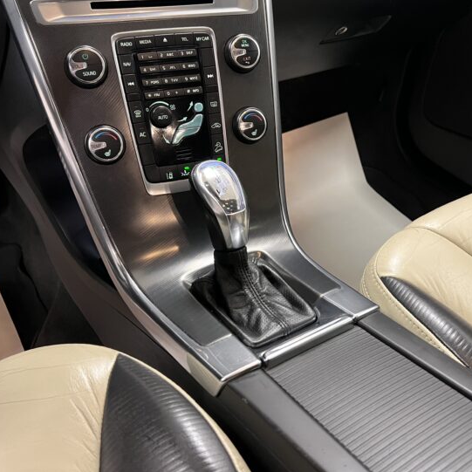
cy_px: 248
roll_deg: -5.7
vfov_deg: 48.4
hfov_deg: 48.3
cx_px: 271
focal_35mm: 34
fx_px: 525
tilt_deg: -40.5
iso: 500
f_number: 1.5
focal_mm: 5.7
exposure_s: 1/33
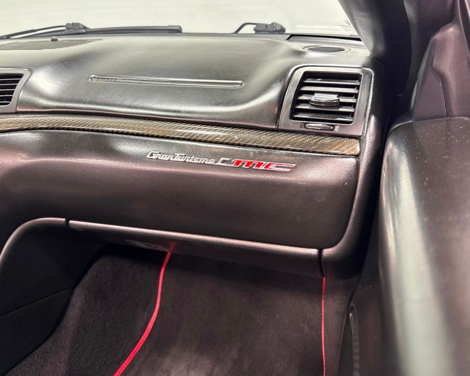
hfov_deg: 65.9
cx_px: 216
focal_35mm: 26
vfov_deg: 54.9
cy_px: 185
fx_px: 362
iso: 250
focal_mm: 6.76
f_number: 1.78
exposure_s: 1/60
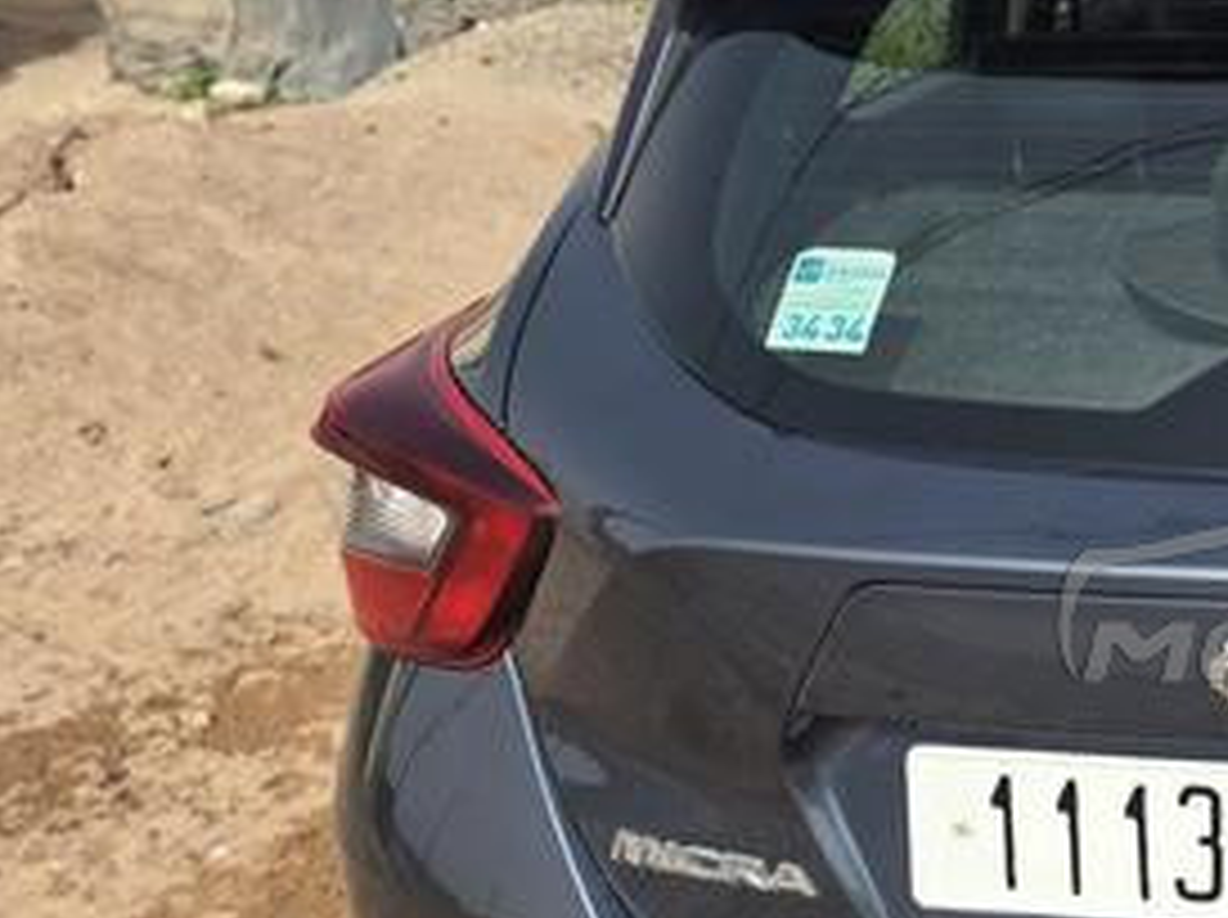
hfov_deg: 30.1
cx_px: 1453
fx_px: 1949
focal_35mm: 55
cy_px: 592
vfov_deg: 26.4
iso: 12
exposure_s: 1/607
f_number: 1.7
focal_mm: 6.3
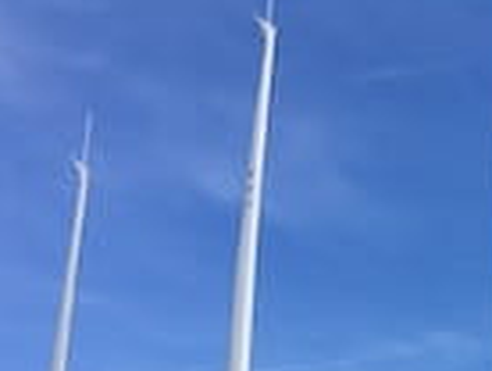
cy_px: 524
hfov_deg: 22.2
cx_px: 510
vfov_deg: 16.4
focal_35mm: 84
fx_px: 1196
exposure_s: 1/1789
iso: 25
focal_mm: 4.15
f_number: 2.2
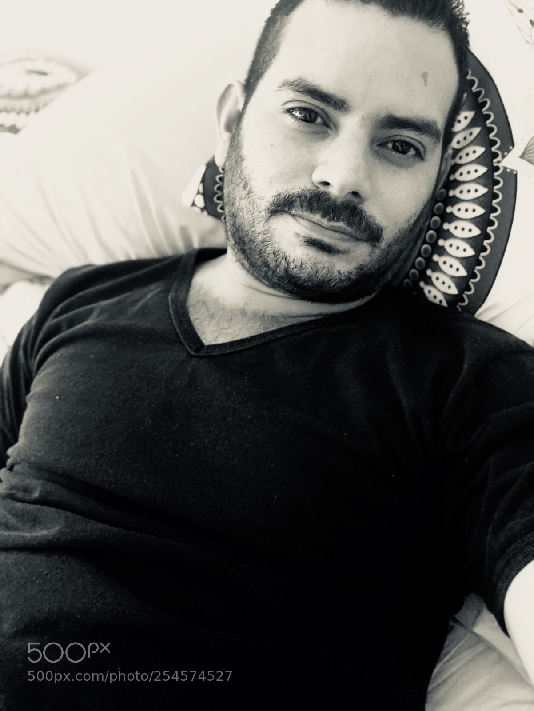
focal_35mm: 32
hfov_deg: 44.2
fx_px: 657
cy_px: 356
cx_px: 267
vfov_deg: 56.8
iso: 160
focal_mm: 2.87
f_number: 2.2
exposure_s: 1/20
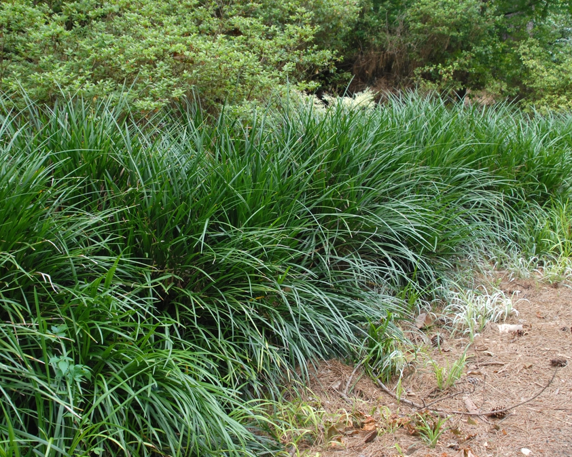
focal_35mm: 48
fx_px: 812
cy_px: 227
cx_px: 226
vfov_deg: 31.4
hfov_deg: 38.6
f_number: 5
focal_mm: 28
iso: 400
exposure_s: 1/100
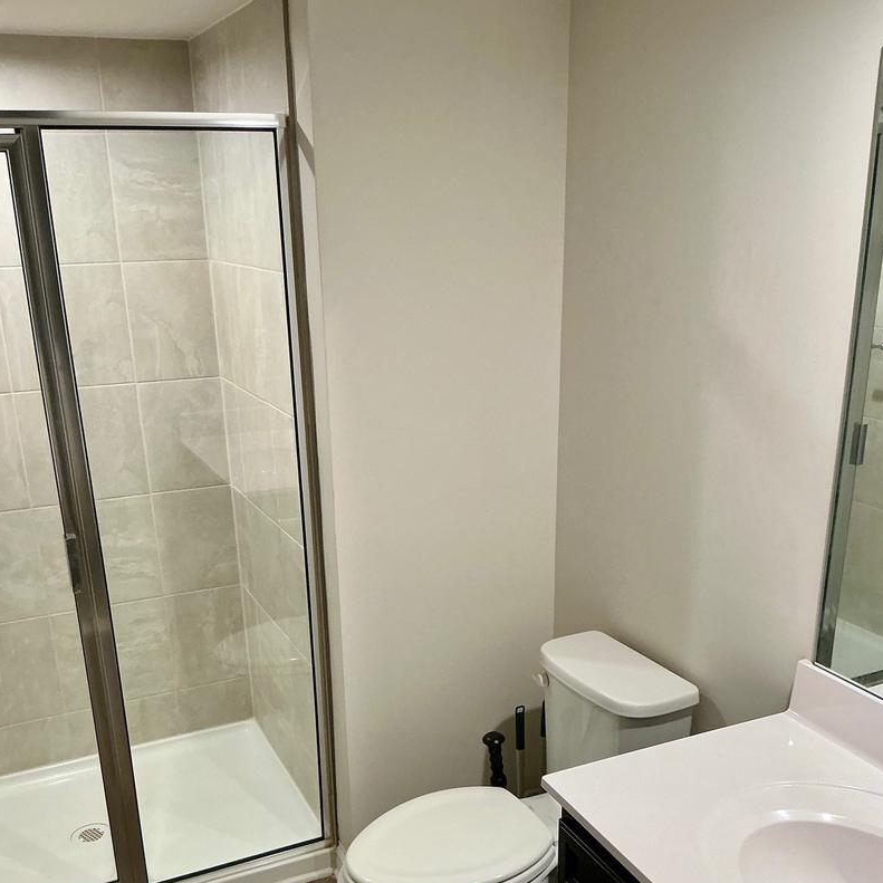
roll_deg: +2.1
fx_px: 1010
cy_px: 584
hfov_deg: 47.2
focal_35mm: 35
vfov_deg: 46.5
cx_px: 438
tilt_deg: -19.6
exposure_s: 1/60
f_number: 1.8
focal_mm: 3
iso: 80
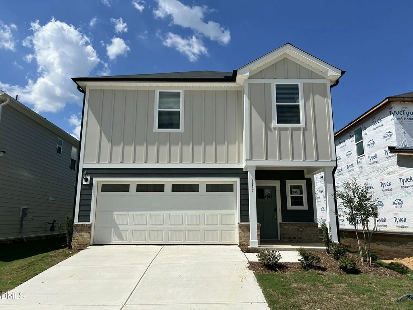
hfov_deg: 67.3
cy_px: 155
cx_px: 206
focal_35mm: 26
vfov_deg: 53.1
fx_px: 310
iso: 50
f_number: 1.5
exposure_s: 1/8696
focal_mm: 5.7
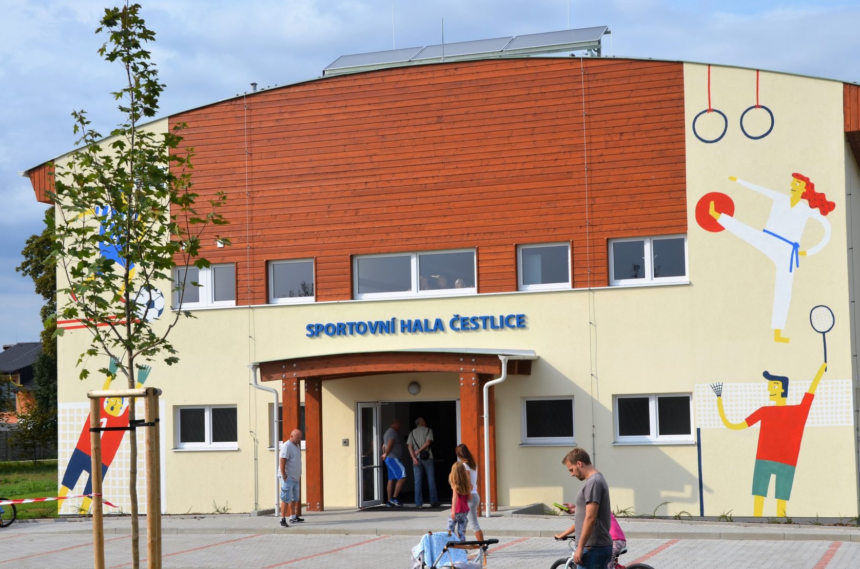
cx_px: 491
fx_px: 1311
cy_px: 333
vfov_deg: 24.5
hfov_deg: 36.3
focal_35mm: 55
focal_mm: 30
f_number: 8
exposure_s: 1/250
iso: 100
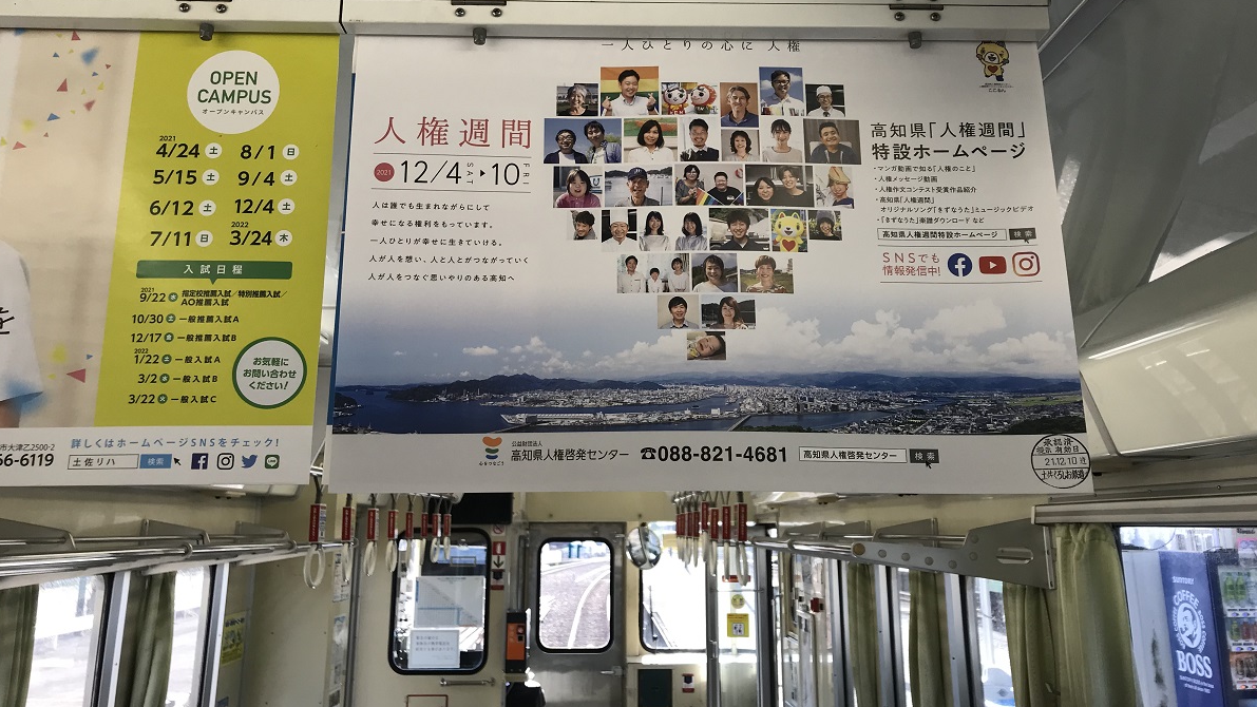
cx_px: 635
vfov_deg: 37.5
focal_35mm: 31
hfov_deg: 62.6
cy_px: 262
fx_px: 1033
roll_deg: +0.0
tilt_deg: +13.9
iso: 25
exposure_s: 1/209
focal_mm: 3.99
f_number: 1.8
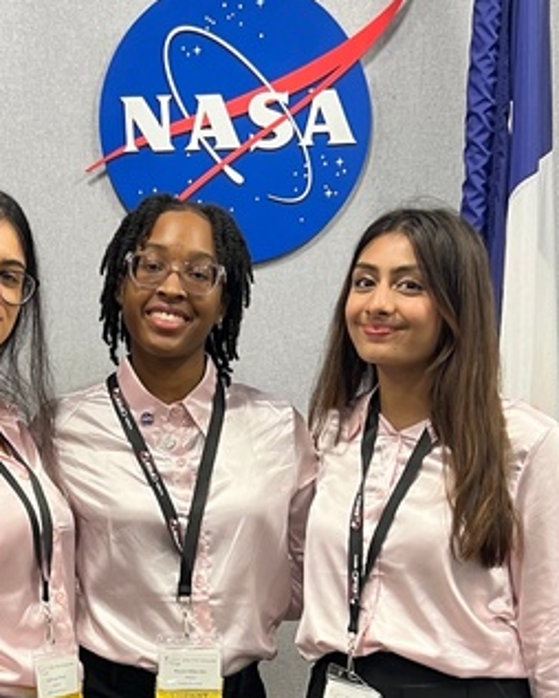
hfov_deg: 30.9
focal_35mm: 48
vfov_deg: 38.4
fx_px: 992
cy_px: 458
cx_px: 134
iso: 125
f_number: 1.5
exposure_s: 1/61
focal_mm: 5.7
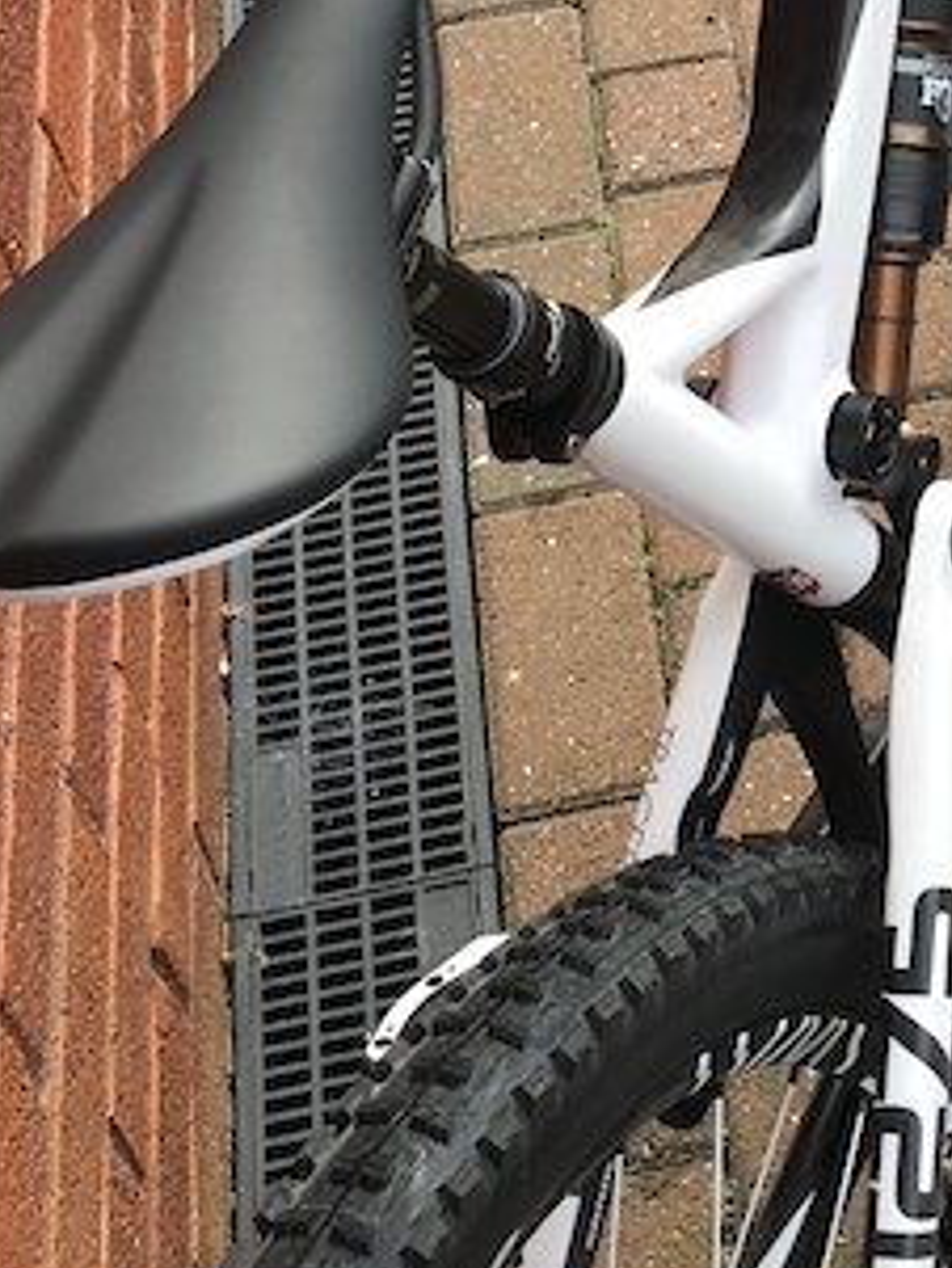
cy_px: 51
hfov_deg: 18.4
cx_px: 1074
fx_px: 2822
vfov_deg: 24.4
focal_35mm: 77
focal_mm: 4.15
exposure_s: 1/455
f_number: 2.2
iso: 25
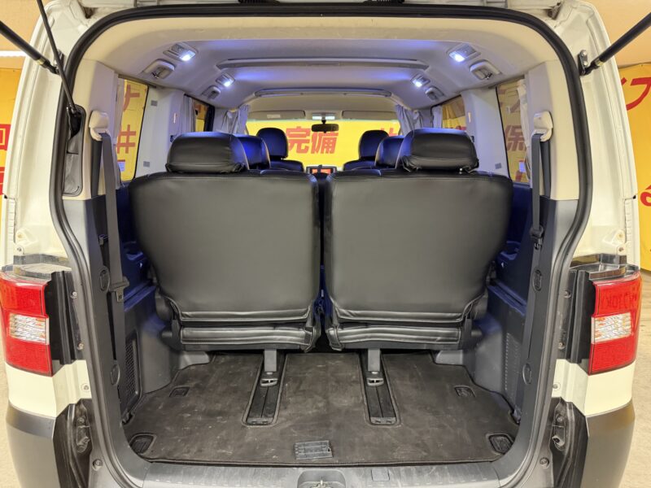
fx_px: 451
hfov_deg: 71.6
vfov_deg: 56.8
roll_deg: +0.8
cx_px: 326
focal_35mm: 24
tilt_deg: -10.3
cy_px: 244
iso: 640
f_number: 1.78
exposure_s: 1/50
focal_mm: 6.76
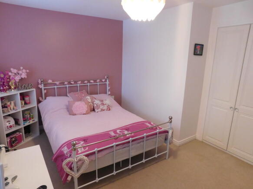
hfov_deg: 73.9
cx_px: 126
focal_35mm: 23
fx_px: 168
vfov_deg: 58.9
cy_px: 94
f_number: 3
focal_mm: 4
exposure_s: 1/15
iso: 400
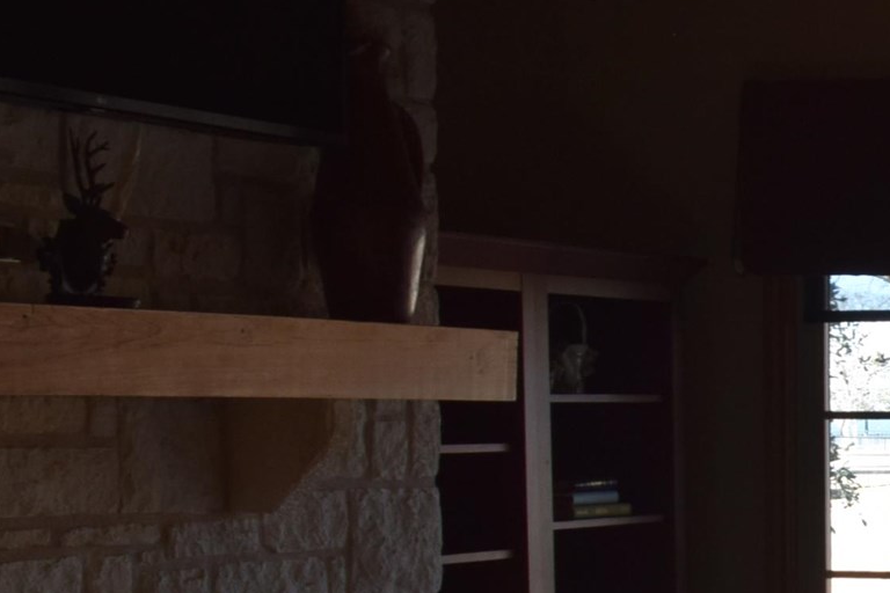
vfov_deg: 11.3
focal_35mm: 120
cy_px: 609
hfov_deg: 15.3
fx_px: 2966
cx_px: 1458
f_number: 6.3
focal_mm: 20
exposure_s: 1/160
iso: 400
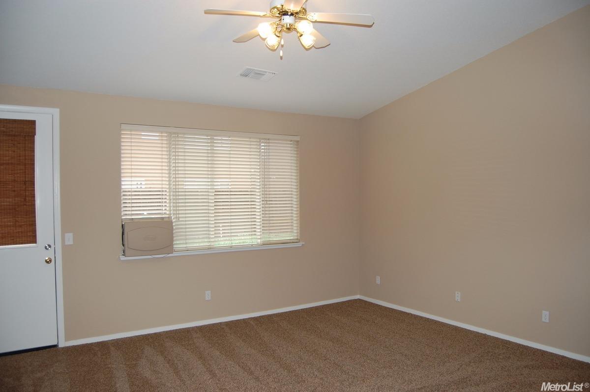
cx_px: 295
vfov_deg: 47.9
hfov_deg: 67.4
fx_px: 442
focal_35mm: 27
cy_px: 196
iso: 200
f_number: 3.5
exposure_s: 1/60
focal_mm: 18
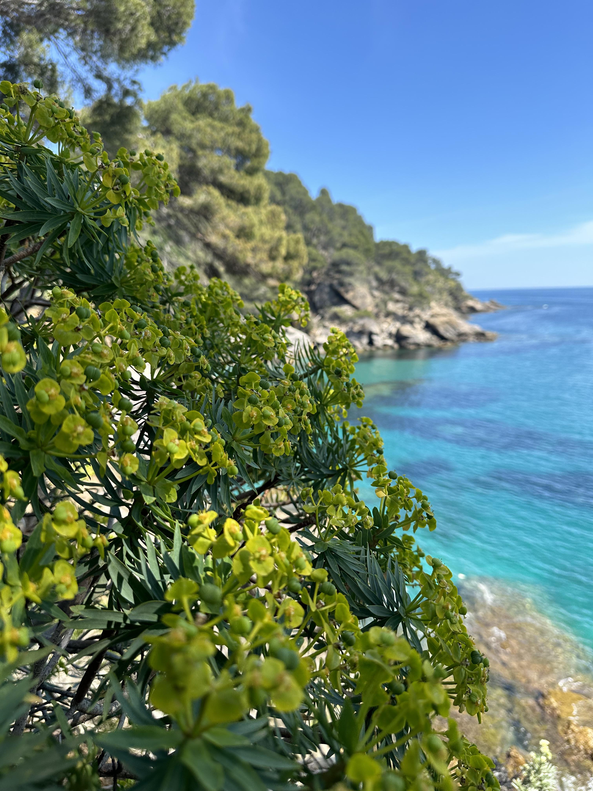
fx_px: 548
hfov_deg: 56.8
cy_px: 396
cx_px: 296
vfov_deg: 71.6
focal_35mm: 24
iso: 80
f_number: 1.78
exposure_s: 1/1949
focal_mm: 6.86
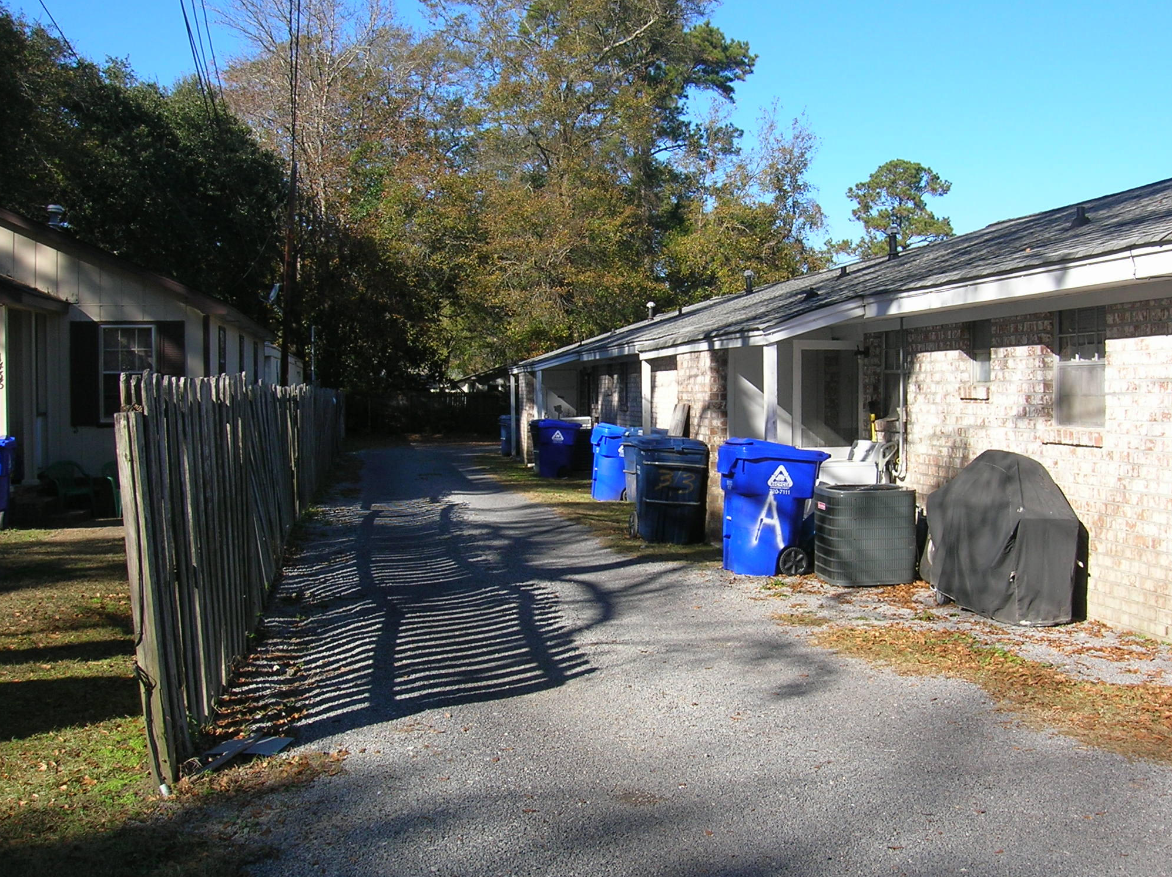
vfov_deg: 36.8
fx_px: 1319
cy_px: 427
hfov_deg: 47.8
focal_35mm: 39
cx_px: 663
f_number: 4.9
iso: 50
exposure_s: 1/241
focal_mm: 5.7
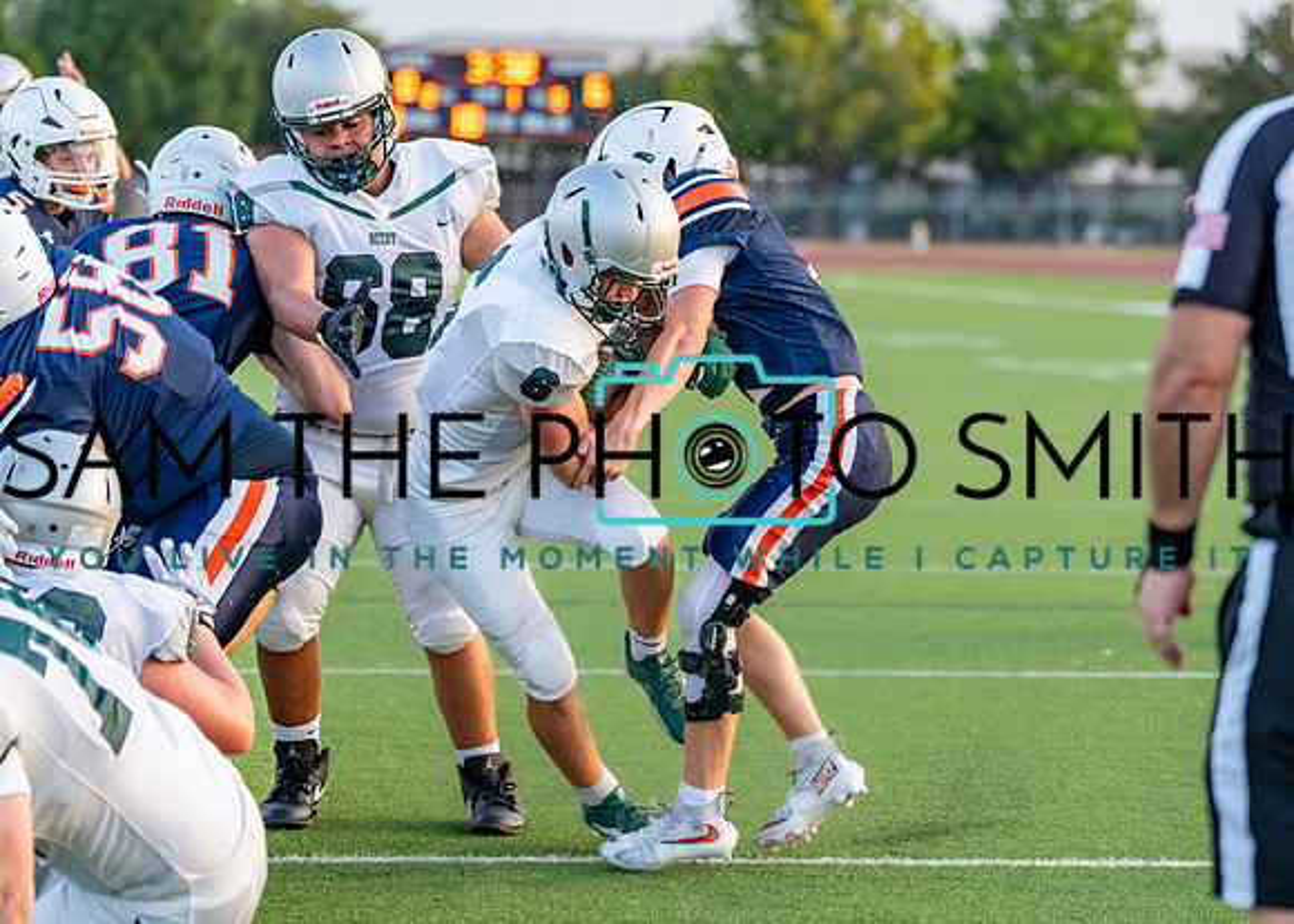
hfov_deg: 13.5
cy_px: 497
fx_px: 5476
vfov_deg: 9.6
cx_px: 777
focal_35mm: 149
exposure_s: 1/1000
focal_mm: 107
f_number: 2.8
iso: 640
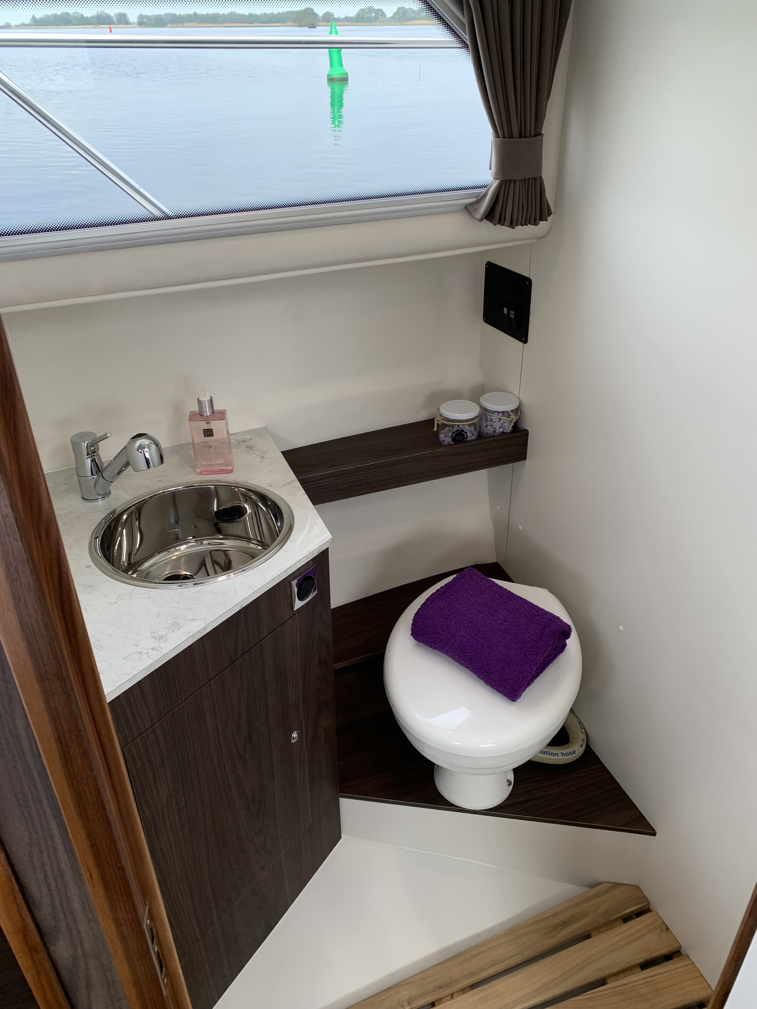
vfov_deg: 67.3
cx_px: 378
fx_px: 758
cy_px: 504
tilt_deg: -33.1
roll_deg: -1.8
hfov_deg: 53.1
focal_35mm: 26
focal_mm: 4.25
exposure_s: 1/121
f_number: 1.8
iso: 32
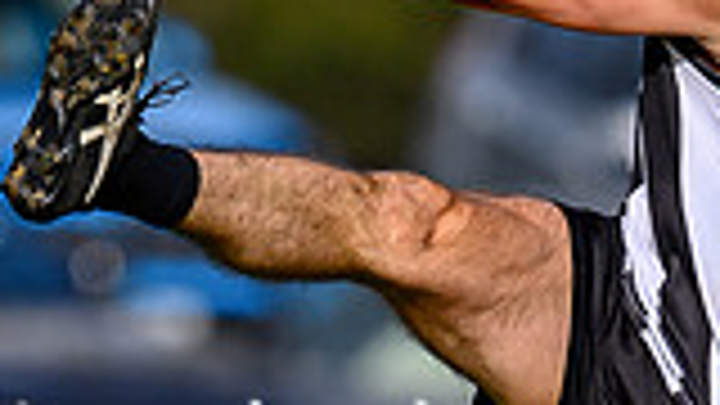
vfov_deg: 0.4
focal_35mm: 3094
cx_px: 586
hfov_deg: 0.7
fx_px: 59069
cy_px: 625
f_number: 4
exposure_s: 1/1600
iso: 100
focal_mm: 500
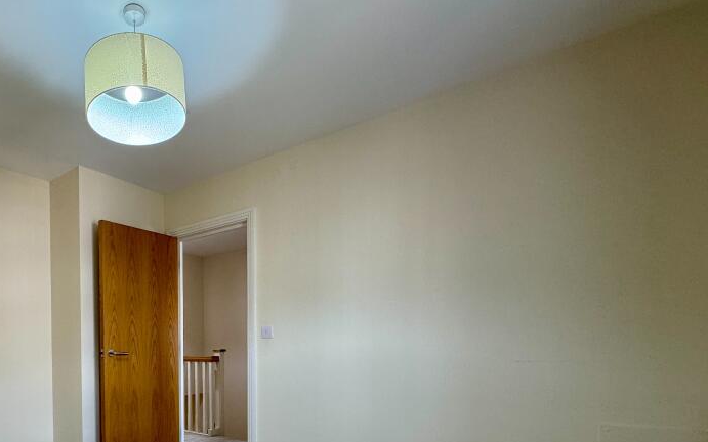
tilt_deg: -1.3
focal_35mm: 22
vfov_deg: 51.3
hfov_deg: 74.9
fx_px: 425
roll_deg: +0.9
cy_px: 359
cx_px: 192
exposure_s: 1/100
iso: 200
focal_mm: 2.22
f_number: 2.2
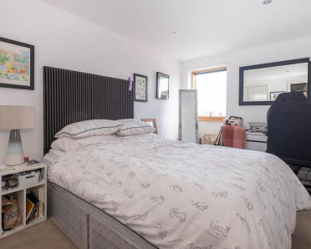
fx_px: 166
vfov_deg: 73.8
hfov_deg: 85.6
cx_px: 130
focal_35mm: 18
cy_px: 120
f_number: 6.4
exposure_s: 1/15
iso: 320
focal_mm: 10
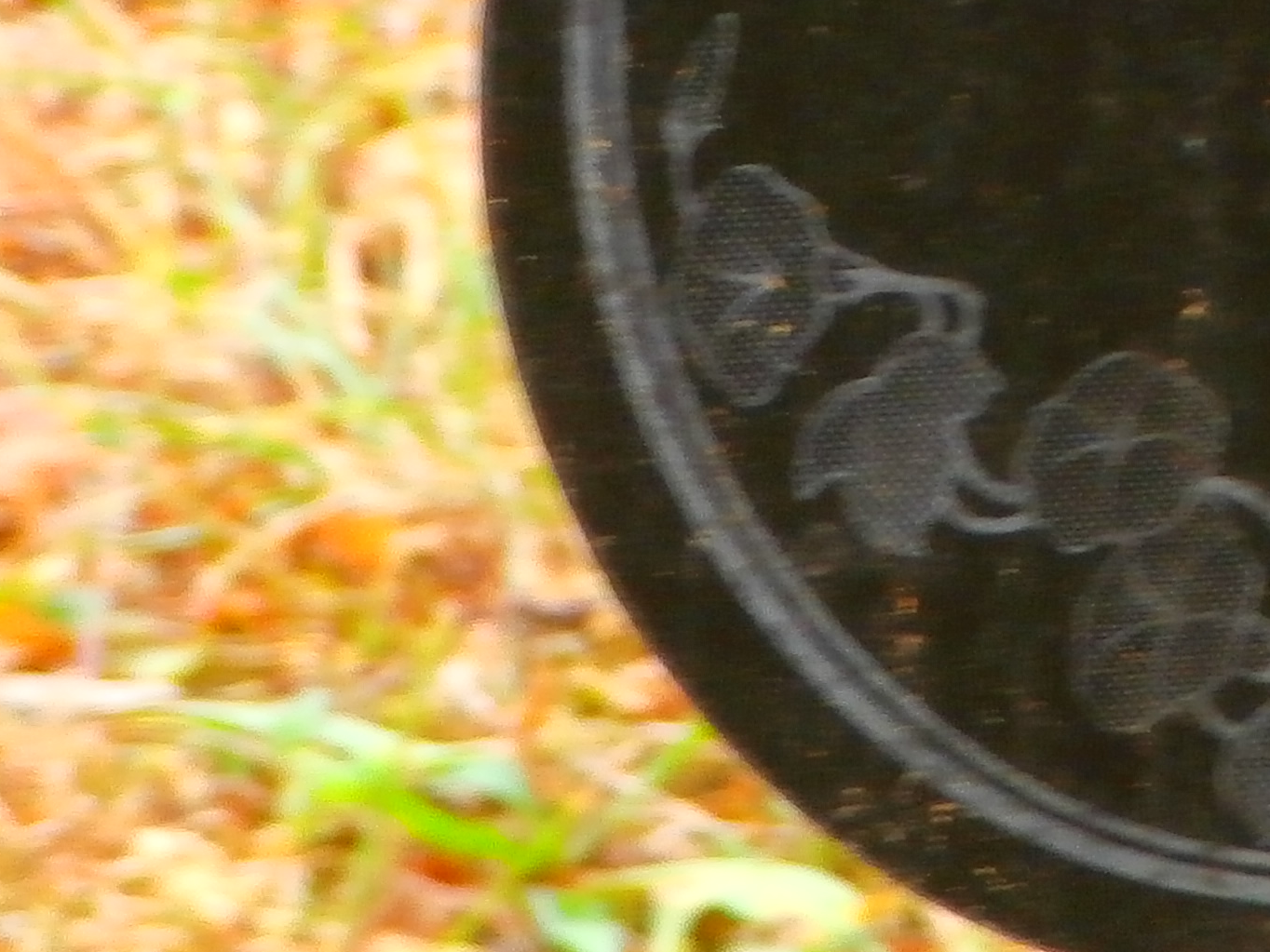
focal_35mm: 561
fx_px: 20582
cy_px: -642
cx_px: 1669
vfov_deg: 2.6
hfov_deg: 3.5
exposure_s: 1/60
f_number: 5.8
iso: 200
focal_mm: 29.39
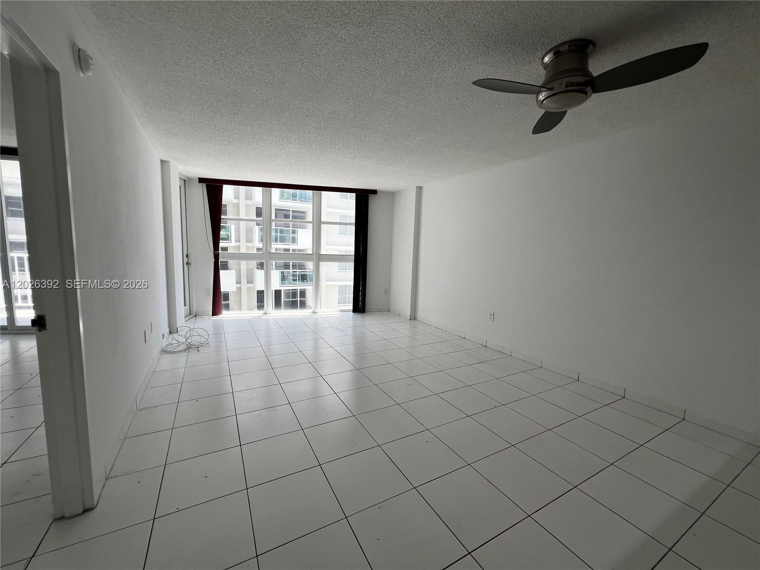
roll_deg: -1.7
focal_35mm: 13
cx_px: 380
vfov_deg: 89.9
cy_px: 285
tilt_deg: -6.0
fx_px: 285
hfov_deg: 106.2
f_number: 1.8
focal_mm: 1.57
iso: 32
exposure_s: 1/189
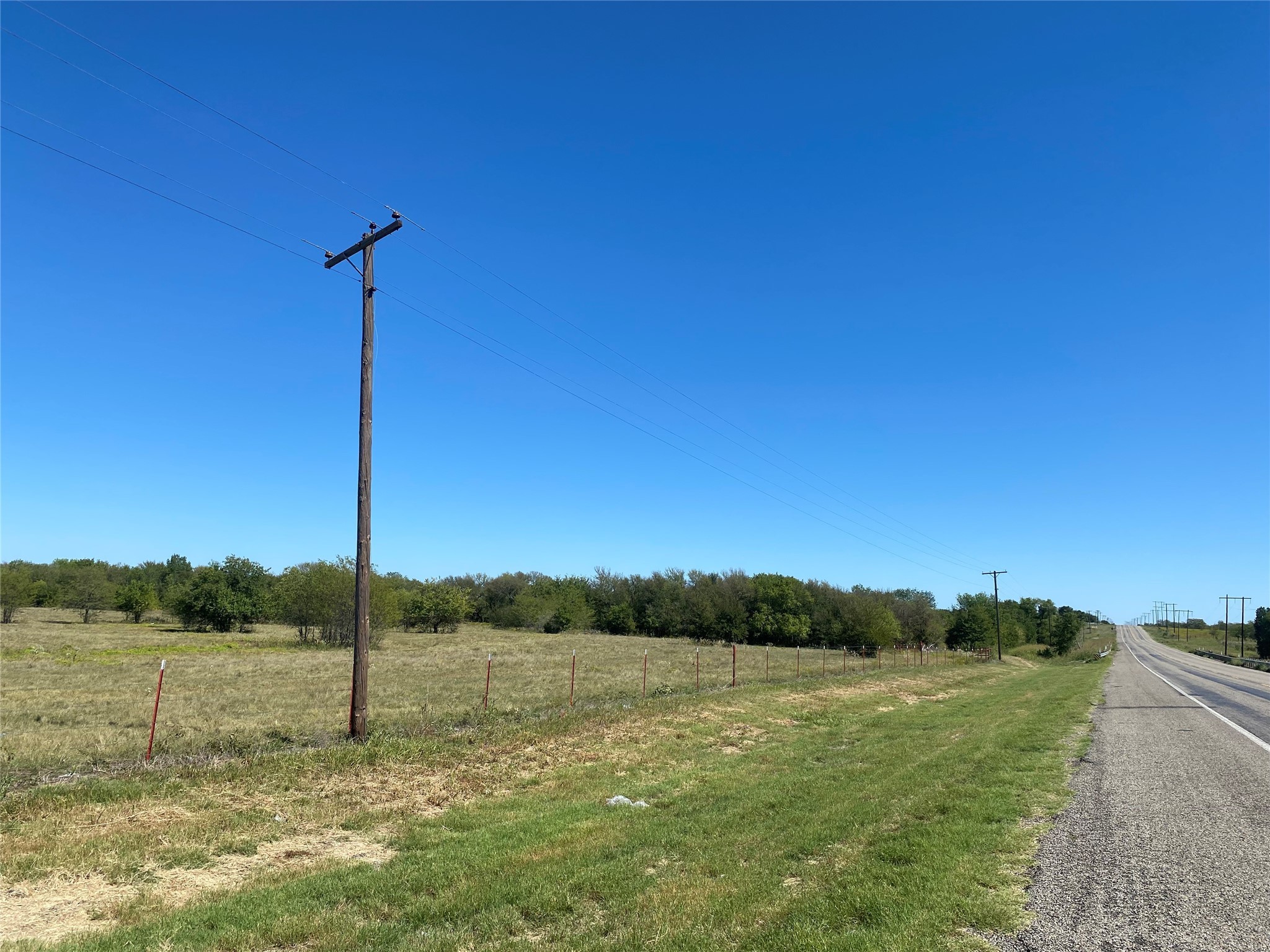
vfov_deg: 53.1
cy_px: 476
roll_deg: -2.8
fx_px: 954
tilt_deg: +7.8
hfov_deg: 67.3
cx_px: 635
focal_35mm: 26
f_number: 1.8
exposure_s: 1/3497
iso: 32
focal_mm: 4.25
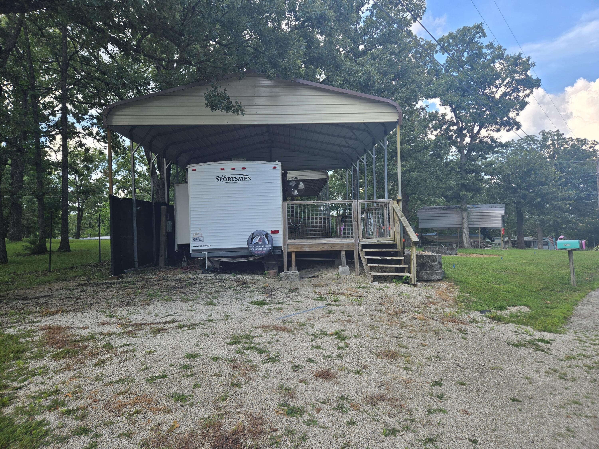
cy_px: 224
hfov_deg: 73.9
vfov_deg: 58.9
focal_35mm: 23
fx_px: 398
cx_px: 300
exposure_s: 1/645
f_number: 1.8
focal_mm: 5.4
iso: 25
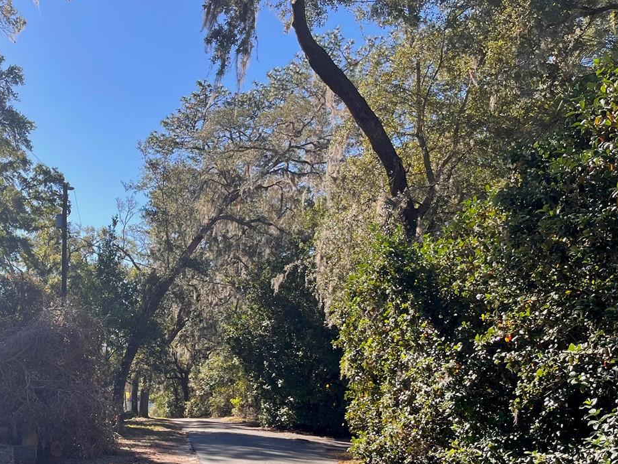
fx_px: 803
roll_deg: +0.5
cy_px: 375
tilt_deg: -2.4
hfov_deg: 40.4
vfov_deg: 31.3
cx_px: 124
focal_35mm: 45
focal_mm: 5.1
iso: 50
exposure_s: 1/1151
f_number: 1.6
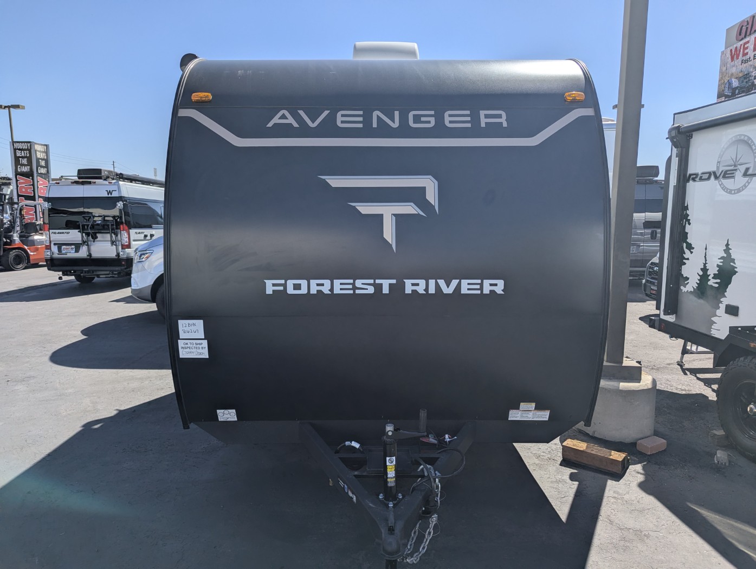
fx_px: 525
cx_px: 378
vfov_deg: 56.9
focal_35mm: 24
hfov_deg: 71.5
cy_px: 284
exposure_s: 1/3236
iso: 53
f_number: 1.85
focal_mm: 6.81
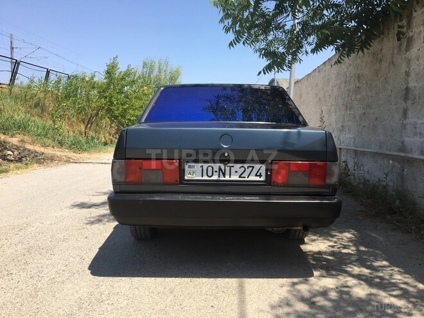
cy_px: 159
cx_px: 212
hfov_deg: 61.7
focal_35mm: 29
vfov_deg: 48.2
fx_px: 355
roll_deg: +0.2
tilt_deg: -5.1
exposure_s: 1/1131
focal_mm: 4.15
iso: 25
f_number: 2.2
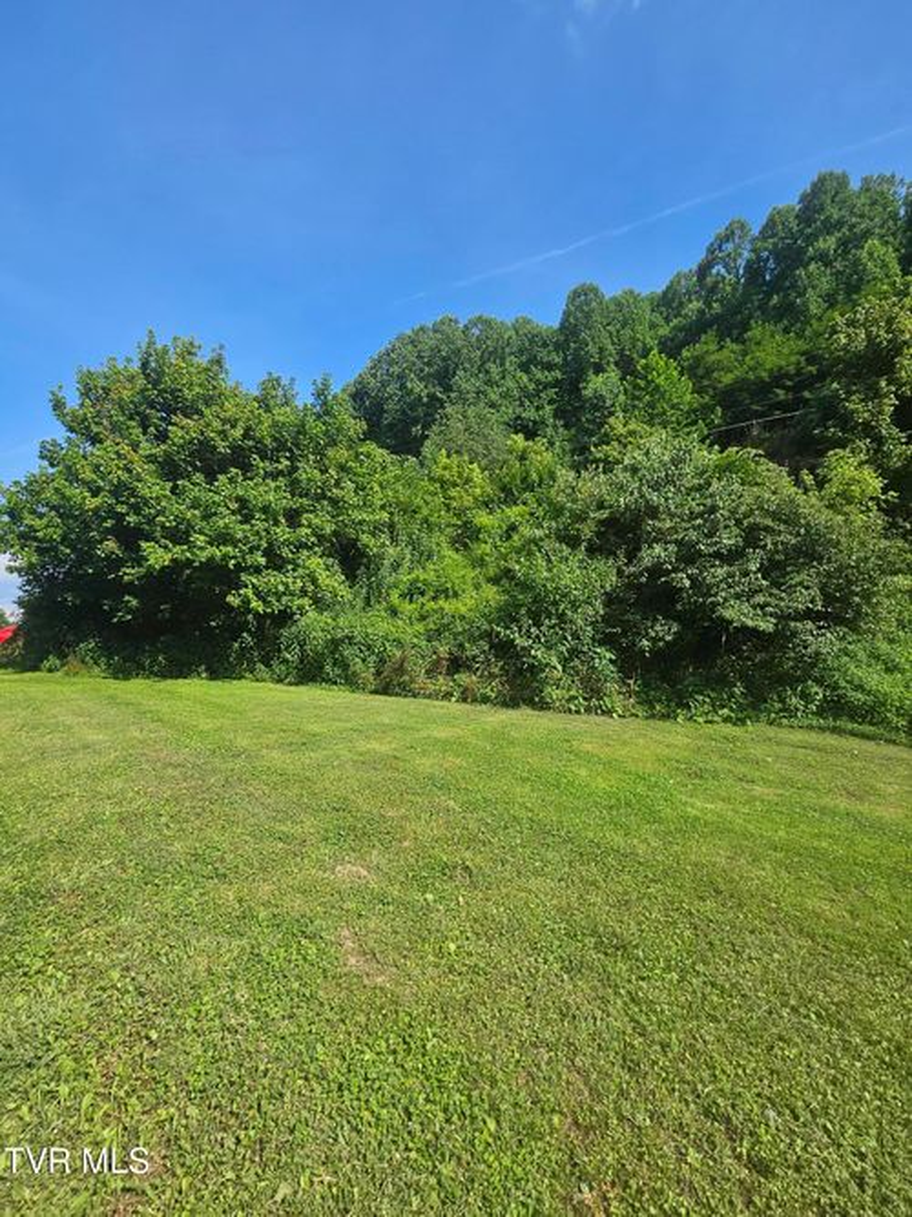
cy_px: 608
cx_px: 456
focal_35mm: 13
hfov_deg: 89.9
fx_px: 457
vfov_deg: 106.2
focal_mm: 2.2
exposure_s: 1/1756
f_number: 2.2
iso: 50
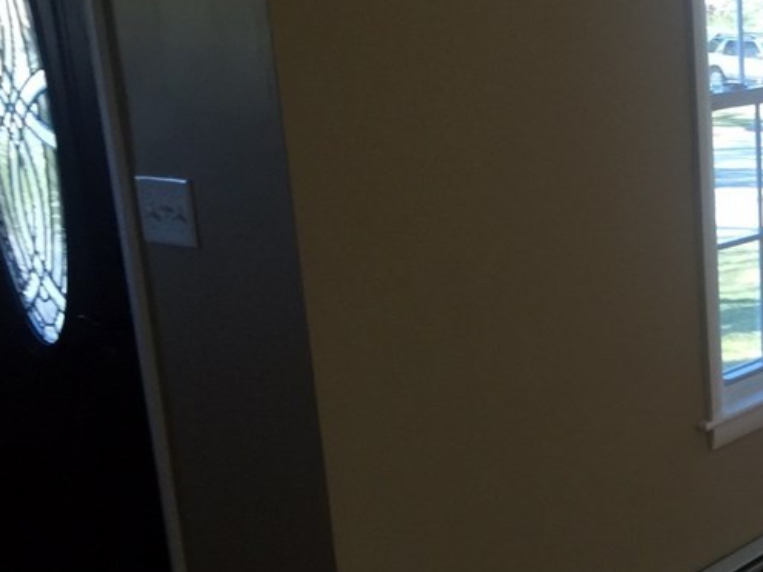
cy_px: 322
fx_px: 1322
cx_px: 761
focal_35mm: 60
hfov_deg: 30.0
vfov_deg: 24.4
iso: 50
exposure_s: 1/120
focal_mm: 4.15
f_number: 2.2
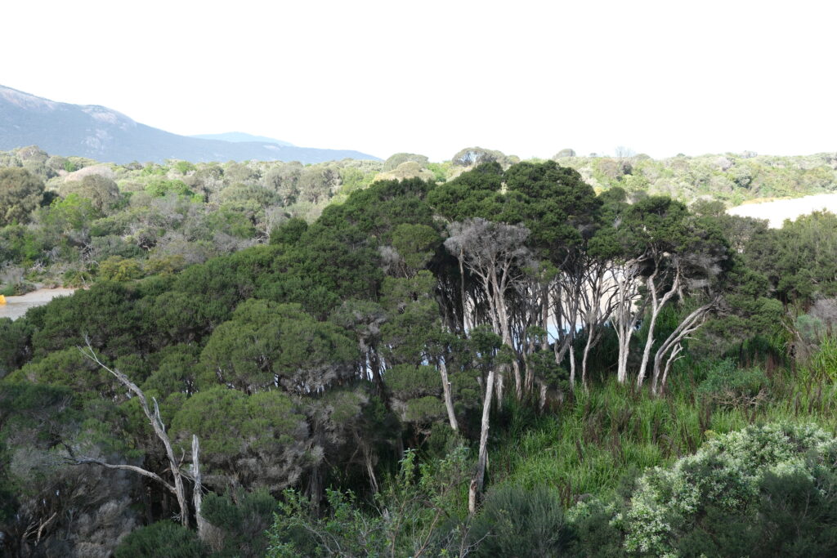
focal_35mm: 42
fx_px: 977
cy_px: 279
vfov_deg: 31.9
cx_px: 418
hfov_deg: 46.4
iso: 160
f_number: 5
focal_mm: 27.9
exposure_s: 1/150
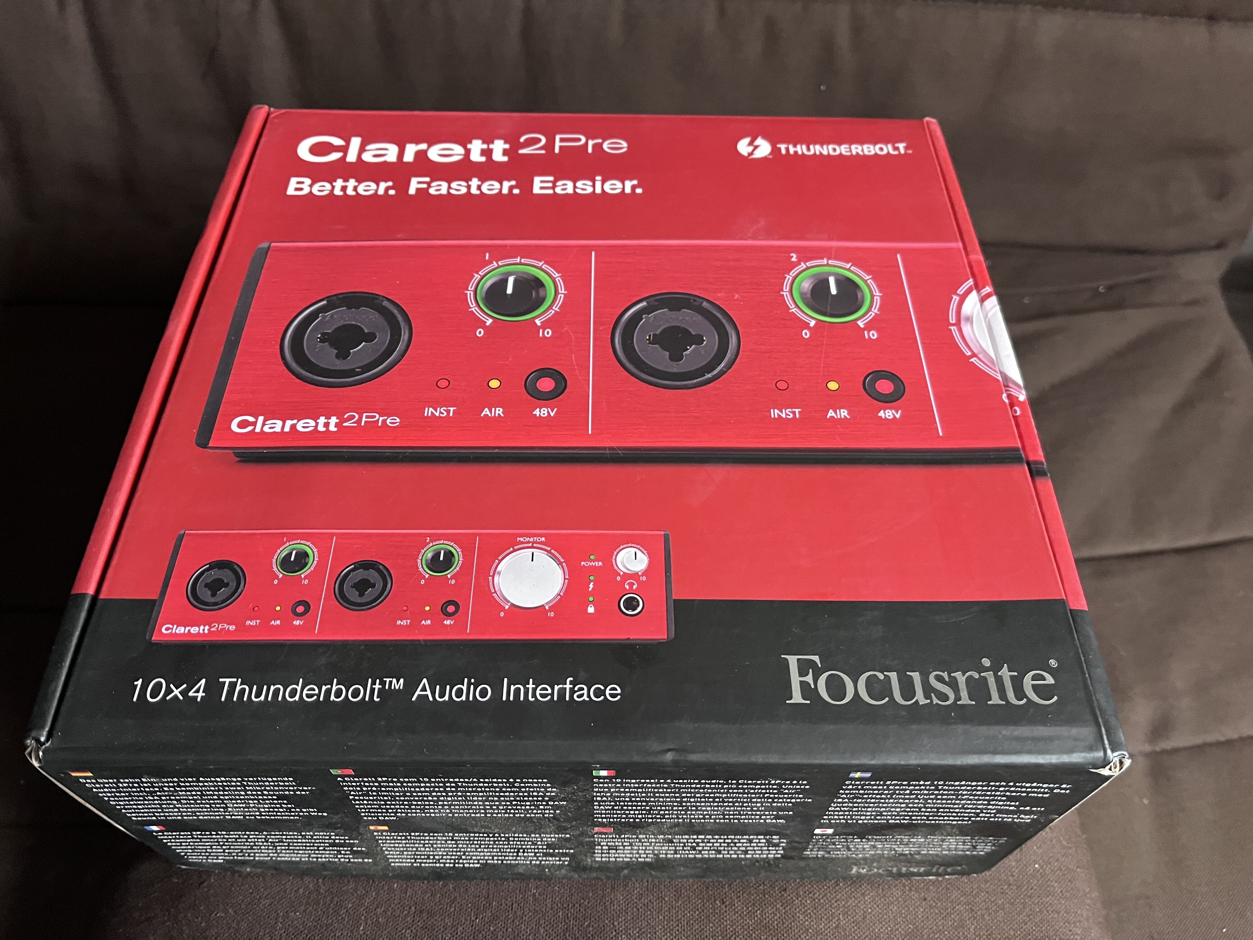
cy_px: 470
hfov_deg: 67.3
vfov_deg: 53.1
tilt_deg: -56.7
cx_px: 626
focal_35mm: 26
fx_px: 941
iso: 640
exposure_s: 1/40
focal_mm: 5.1
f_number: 1.6
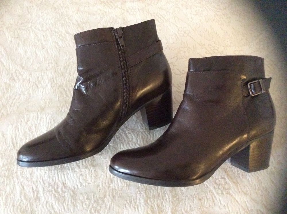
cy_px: 107
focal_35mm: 32
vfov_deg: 44.1
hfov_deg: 56.9
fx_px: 265
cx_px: 144
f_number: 2.4
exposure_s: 1/17
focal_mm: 3.3
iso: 800
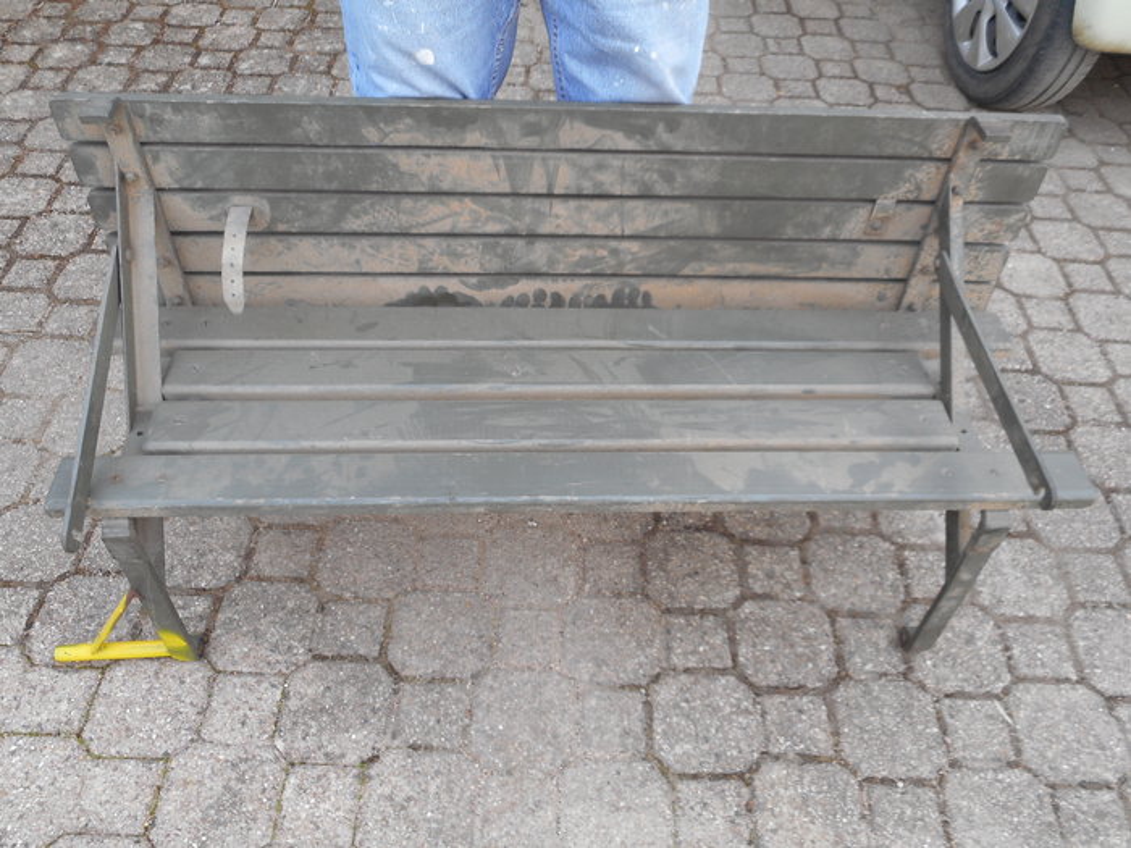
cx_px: 566
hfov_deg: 61.7
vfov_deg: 48.2
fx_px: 948
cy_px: 424
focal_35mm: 29
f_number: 4
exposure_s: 1/30
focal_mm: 5.2
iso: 80
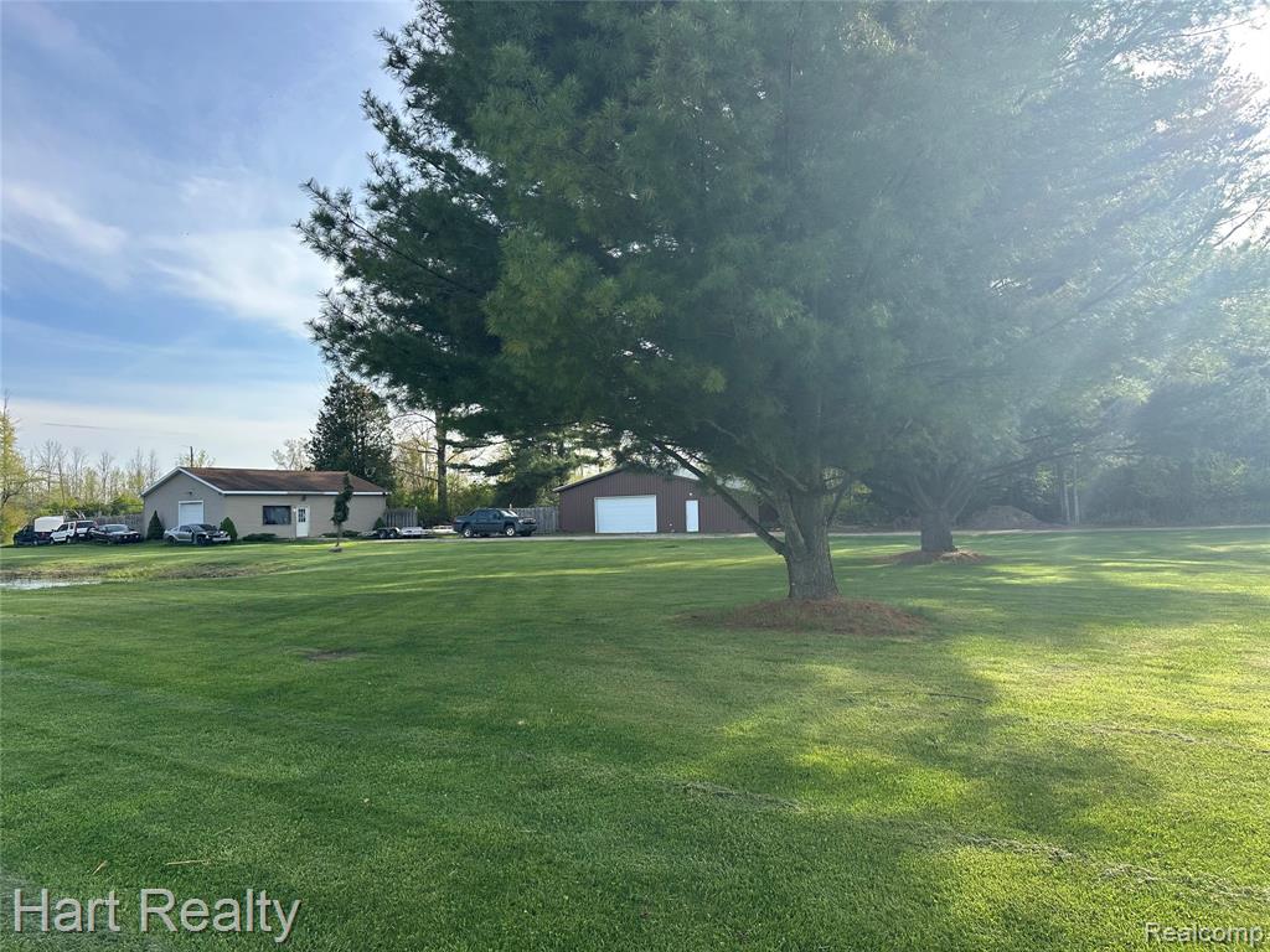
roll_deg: +0.9
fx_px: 881
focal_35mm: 24
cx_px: 635
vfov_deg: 56.8
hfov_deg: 71.6
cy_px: 476
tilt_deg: +0.9
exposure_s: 1/1751
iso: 80
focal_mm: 6.86
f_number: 1.78
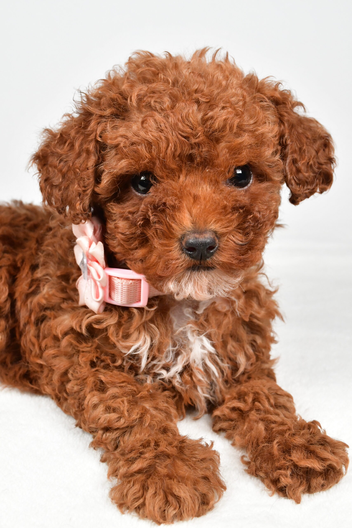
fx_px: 616
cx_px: 176
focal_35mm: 42
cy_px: 264
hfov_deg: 31.9
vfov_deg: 46.4
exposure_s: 1/500
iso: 4000
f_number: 11
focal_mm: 28
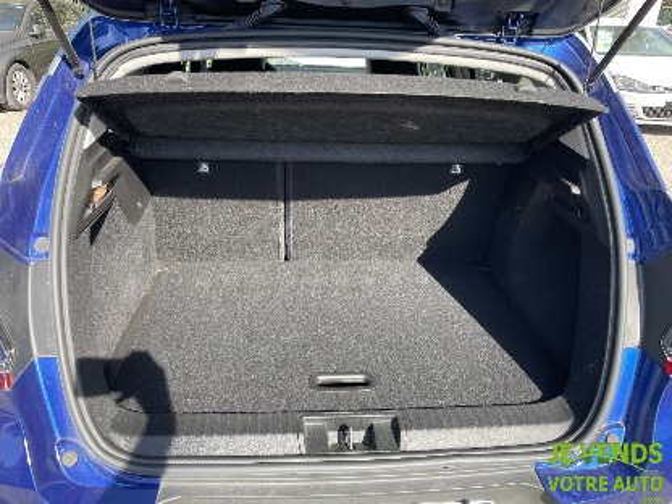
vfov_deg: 53.1
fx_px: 505
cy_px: 252
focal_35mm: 26
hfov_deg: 67.3
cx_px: 336
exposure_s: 1/409
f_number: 1.6
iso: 32
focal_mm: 4.2
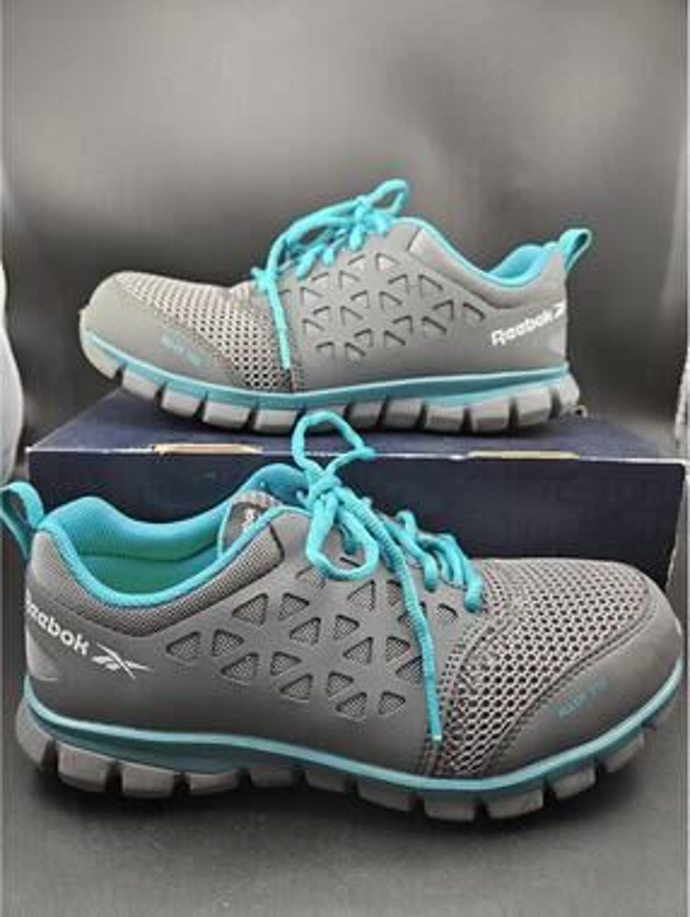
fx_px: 610
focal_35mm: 23
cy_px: 458
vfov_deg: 73.9
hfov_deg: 59.0
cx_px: 345
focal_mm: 5.4
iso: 125
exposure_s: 1/120
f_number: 1.8
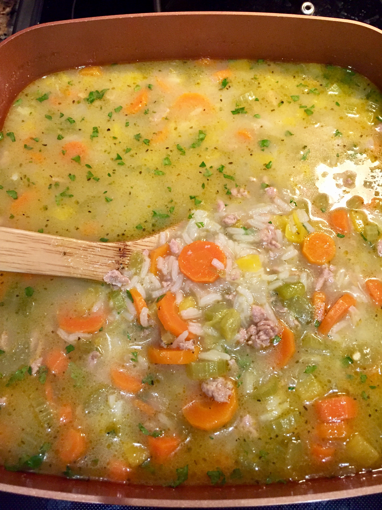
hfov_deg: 48.2
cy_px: 255
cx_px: 191
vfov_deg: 61.7
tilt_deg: -66.9
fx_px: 427
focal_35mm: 29
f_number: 2.2
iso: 250
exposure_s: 1/30
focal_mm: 4.15
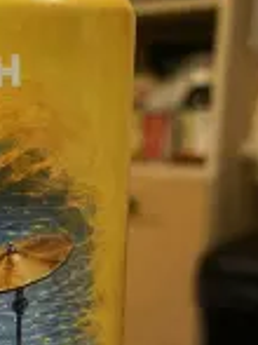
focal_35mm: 68
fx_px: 677
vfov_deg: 26.3
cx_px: -49
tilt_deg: -20.2
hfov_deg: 20.3
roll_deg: +1.8
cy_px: 383
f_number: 1.8
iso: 500
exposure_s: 1/33
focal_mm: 4.25
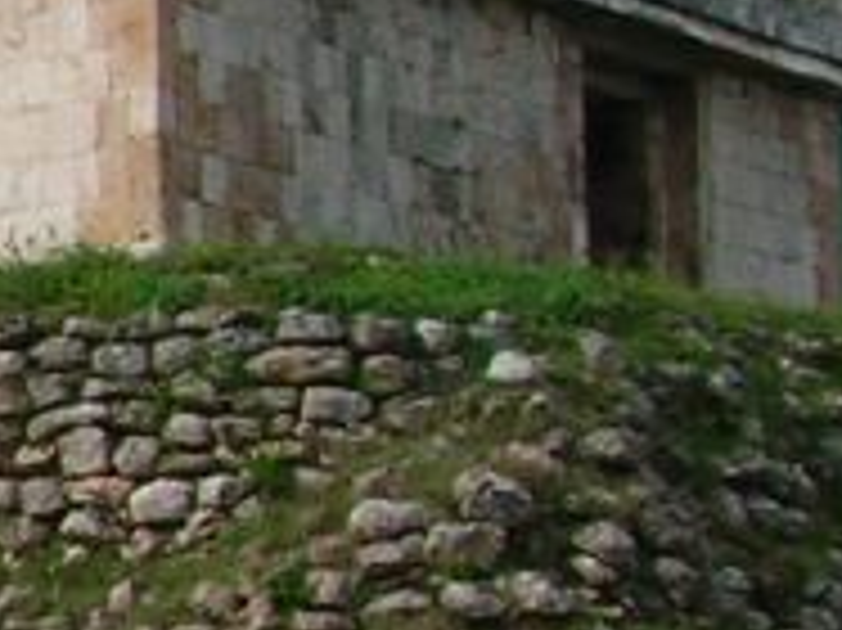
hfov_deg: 7.3
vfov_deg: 6.4
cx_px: -1882
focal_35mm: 233
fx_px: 5664
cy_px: 524
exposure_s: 1/485
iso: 50
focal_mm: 5.7
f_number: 4.9
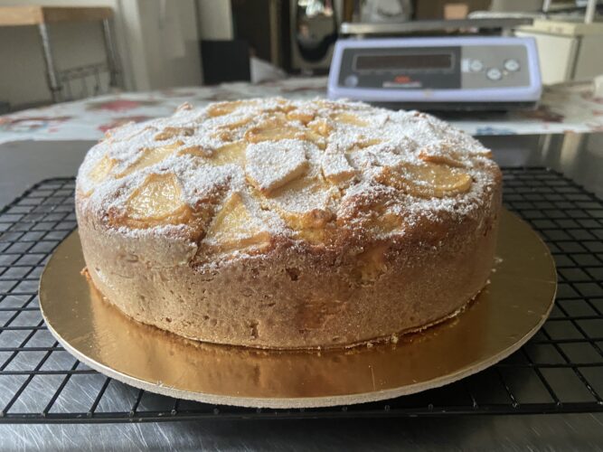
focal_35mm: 26
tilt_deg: -25.4
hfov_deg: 67.3
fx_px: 453
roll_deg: +1.4
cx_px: 302
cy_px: 226
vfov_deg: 53.0
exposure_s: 1/60
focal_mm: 4.25
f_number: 1.8
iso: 250
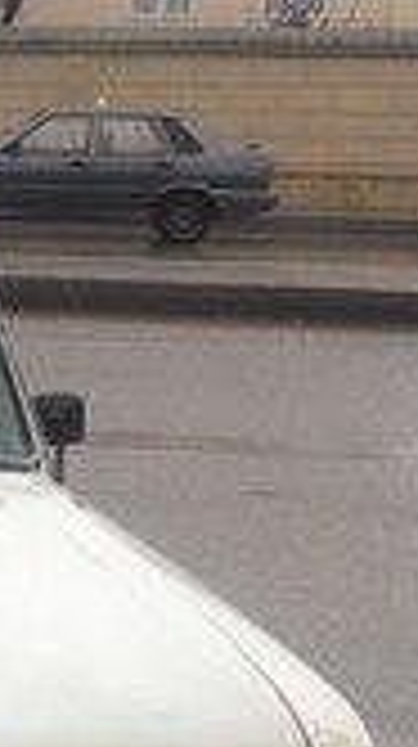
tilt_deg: -18.2
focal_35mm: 114
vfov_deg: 18.5
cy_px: 680
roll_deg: -0.1
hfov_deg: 10.1
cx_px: -292
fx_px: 2253
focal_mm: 4.28
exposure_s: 1/196
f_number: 2.4
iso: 50
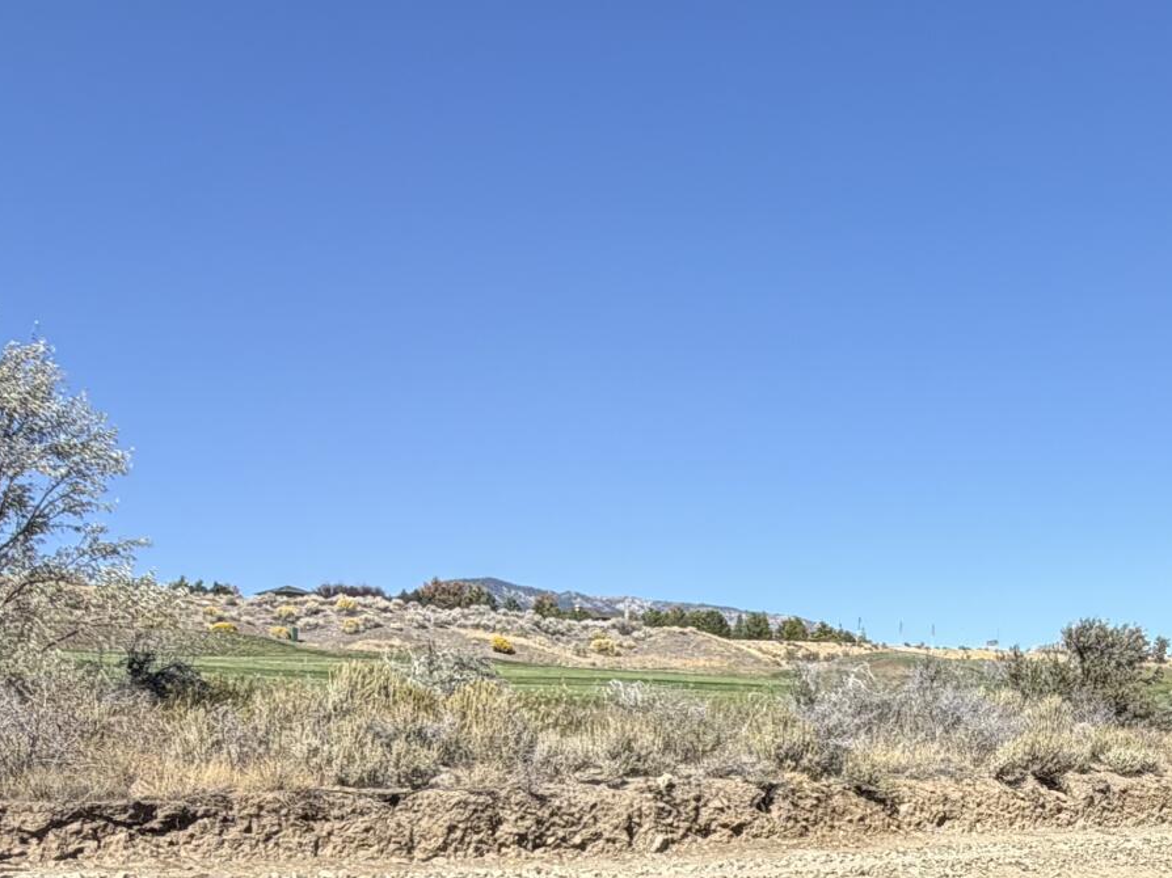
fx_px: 1591
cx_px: 1057
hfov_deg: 37.7
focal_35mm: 47
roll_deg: +1.2
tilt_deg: -3.6
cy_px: 886
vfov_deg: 28.8
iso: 20
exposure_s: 1/809
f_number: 2.2
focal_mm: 2.22
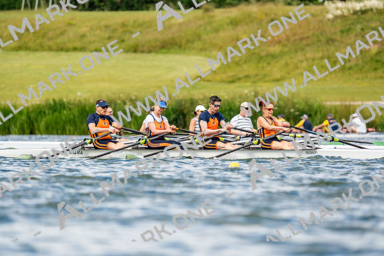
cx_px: 192
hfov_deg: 4.5
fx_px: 4897
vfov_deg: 3.0
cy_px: 128
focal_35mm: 459
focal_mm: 459
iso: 320
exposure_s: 1/2000
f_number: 6.3
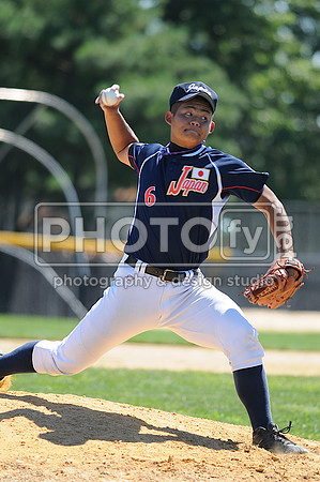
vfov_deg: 4.6
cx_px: 160
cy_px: 241
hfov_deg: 3.0
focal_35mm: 450
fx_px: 6013
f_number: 4
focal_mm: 300
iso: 200
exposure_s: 1/800
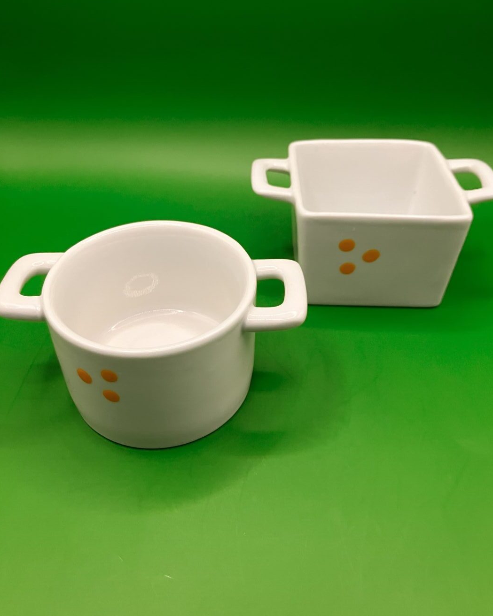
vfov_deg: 58.7
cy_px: 281
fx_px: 547
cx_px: 252
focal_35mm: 30
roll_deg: +1.1
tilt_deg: -38.8
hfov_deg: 48.5
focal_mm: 3.99
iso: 200
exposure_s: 1/60
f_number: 1.8
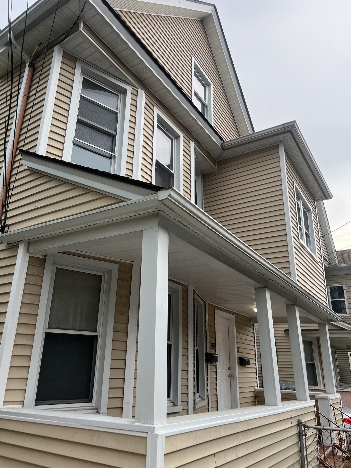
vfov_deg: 67.3
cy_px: 234
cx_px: 176
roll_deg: -2.5
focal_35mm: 26
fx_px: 352
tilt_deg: +21.8
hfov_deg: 53.1
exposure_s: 1/539
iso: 50
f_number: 1.5
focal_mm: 5.7
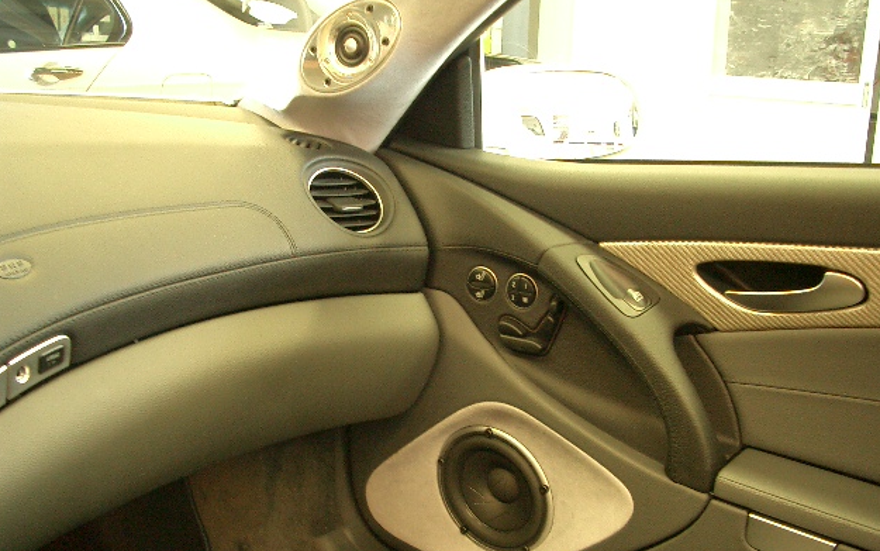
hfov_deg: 51.5
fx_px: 912
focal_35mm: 38
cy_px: 299
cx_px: 444
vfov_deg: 33.6
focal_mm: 5.8
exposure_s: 1/10
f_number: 2.6
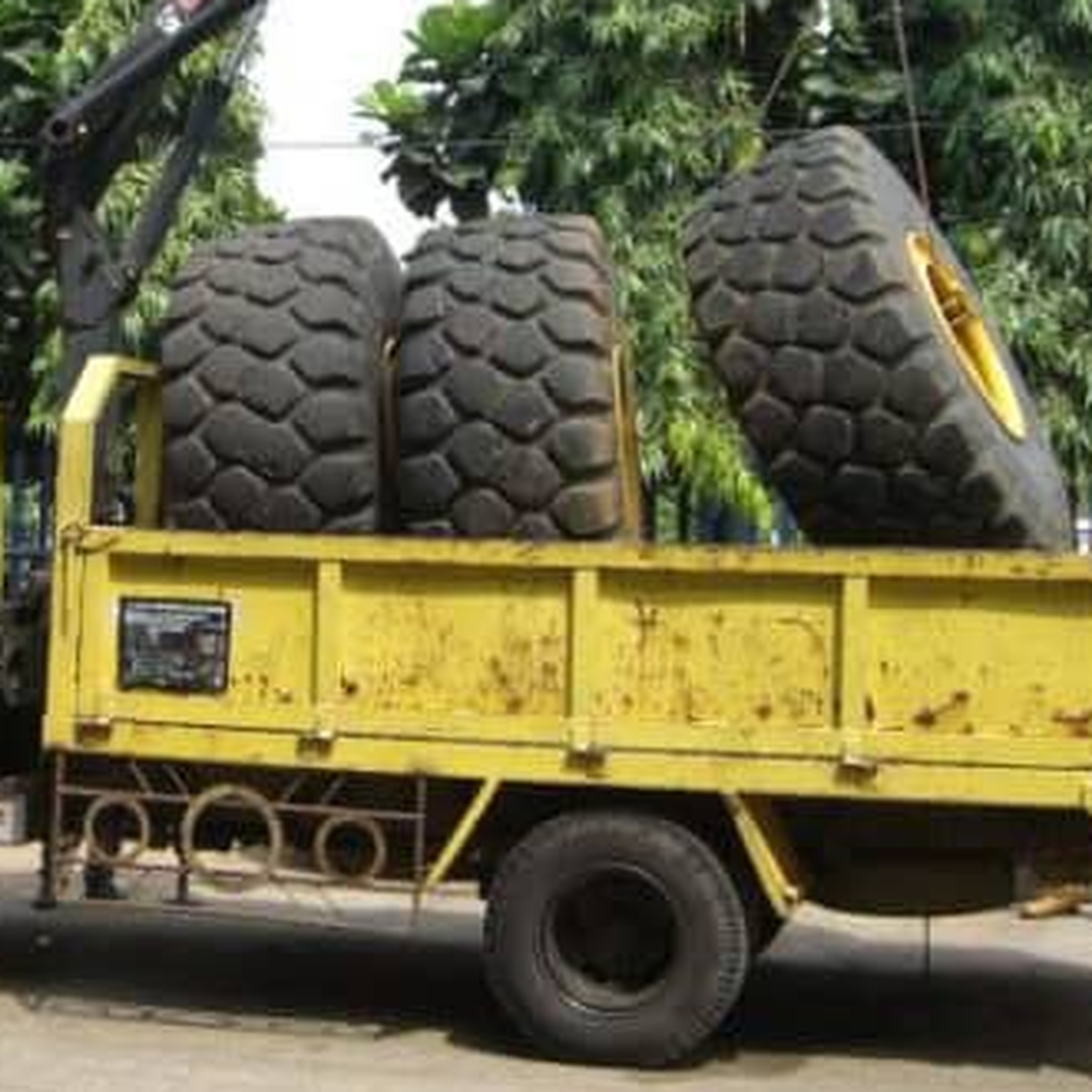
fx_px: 2177
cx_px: 334
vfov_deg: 28.0
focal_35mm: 61
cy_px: 374
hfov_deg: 27.9
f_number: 4.3
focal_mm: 6.2
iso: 50
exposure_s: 1/250
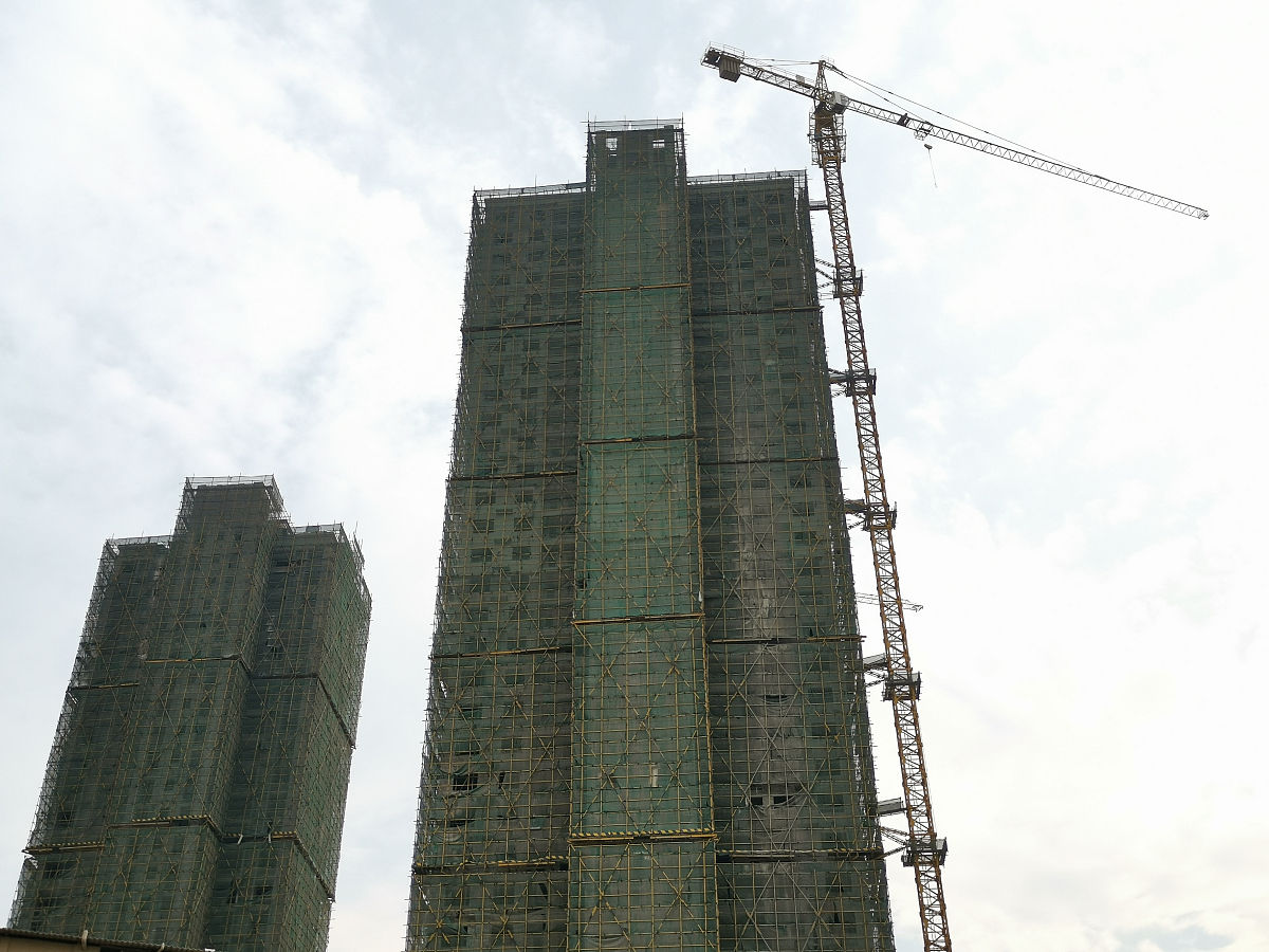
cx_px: 634
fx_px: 1466
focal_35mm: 40
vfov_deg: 36.0
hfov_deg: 46.8
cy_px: 476
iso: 50
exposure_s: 1/613
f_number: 1.8
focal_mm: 3.95
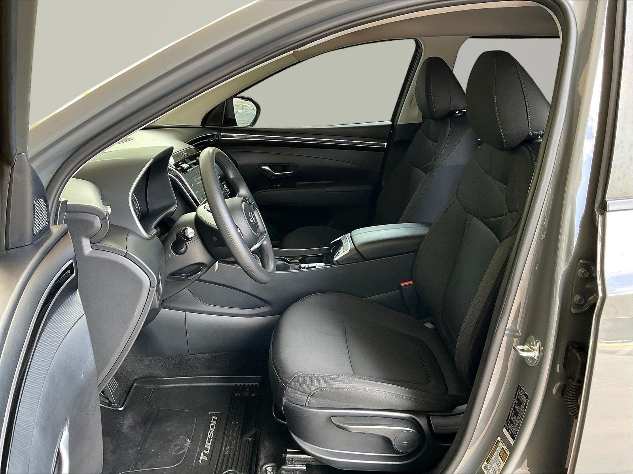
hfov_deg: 61.7
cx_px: 316
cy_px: 237
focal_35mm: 29
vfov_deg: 48.2
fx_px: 530
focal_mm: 3
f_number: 1.8
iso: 64
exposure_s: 1/64
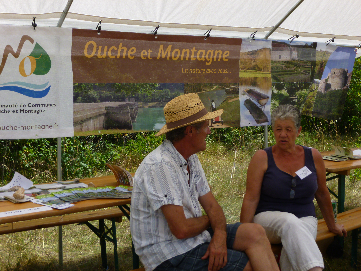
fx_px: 542
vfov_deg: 28.0
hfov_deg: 36.8
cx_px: 180
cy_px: 136
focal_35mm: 52
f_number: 4.1
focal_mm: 9.2
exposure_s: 1/500
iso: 100
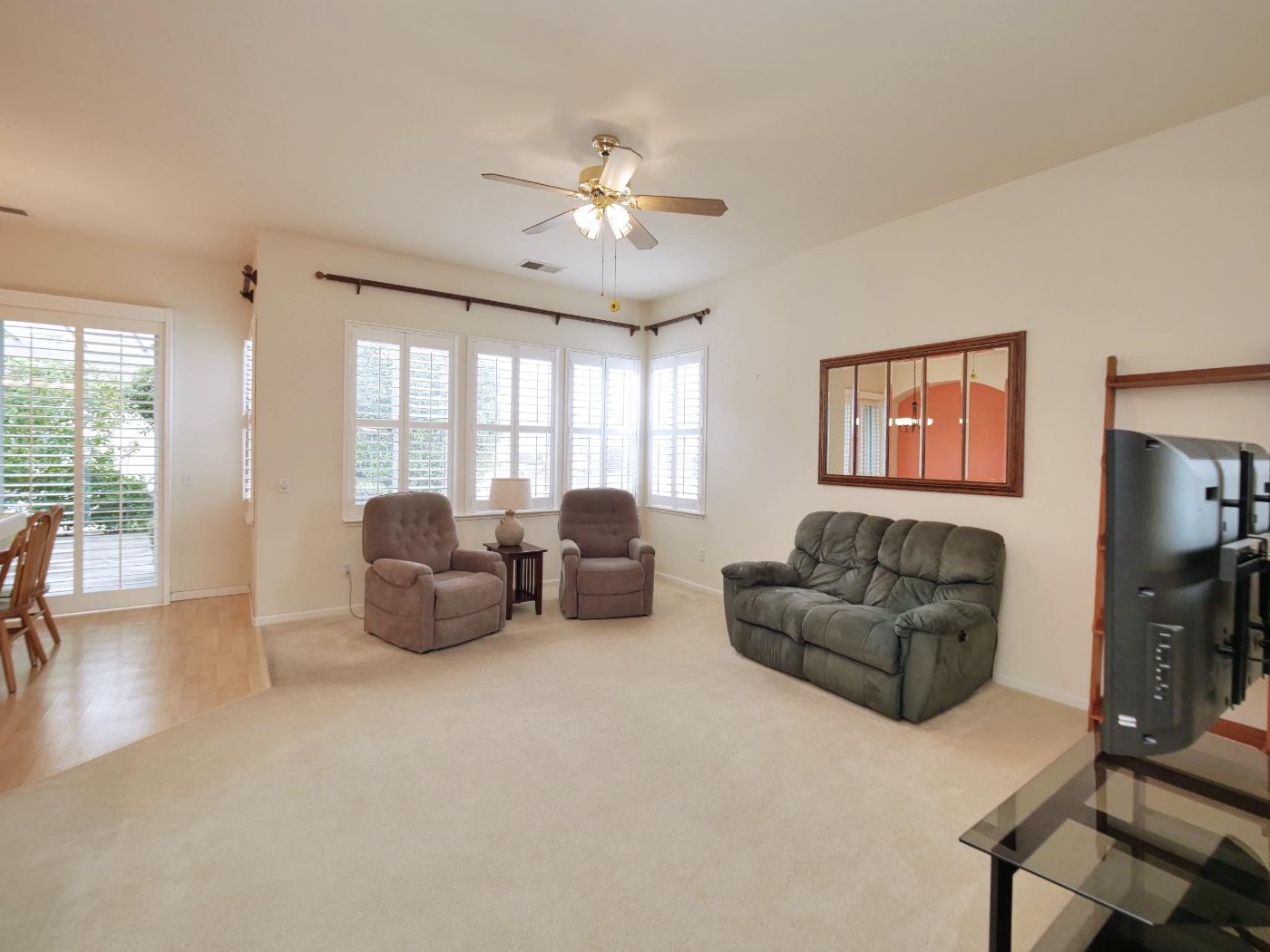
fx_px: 550
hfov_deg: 98.1
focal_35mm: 15
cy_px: 457
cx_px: 657
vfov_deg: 81.7
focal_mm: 7
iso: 800
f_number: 3.5
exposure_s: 1/160
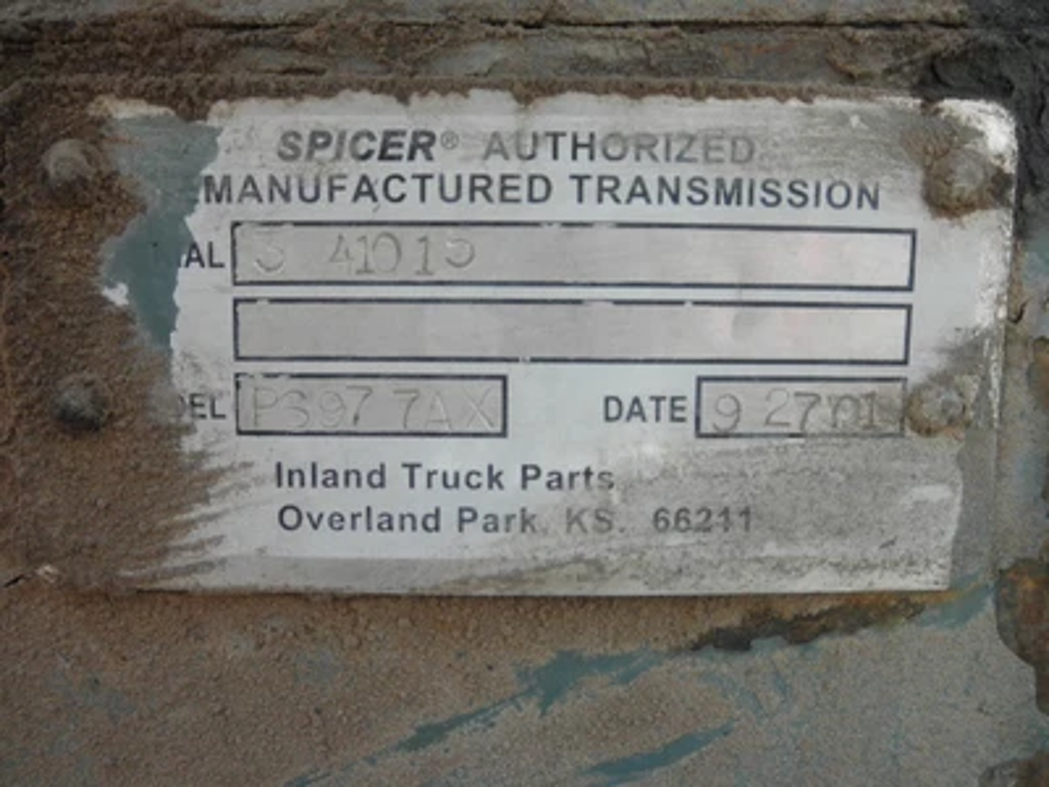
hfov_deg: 63.4
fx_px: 849
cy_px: 394
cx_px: 524
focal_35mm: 28
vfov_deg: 49.7
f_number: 3
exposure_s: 1/200
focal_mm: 5
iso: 64
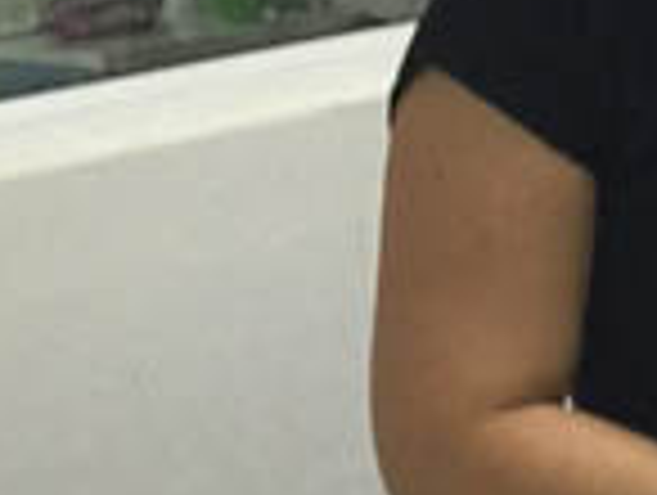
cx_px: 1386
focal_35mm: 127
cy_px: 108
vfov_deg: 11.7
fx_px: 2414
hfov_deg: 13.1
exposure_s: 1/10
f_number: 2.2
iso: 100
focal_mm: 4.15
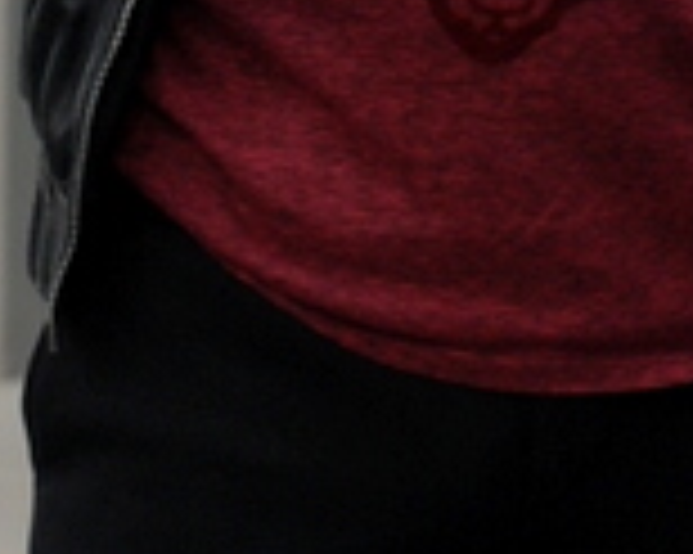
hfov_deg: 6.1
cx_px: 428
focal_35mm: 316
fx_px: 6477
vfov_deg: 4.8
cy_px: -653
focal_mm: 48
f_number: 4.8
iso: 320
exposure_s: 1/60
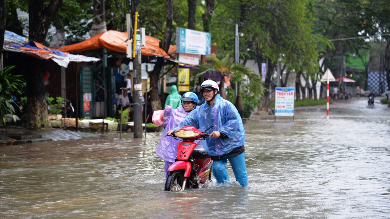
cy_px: 129
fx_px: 1303
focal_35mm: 126
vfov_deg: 9.6
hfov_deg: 17.0
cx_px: 195
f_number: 4
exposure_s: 1/125
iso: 1600
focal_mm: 120
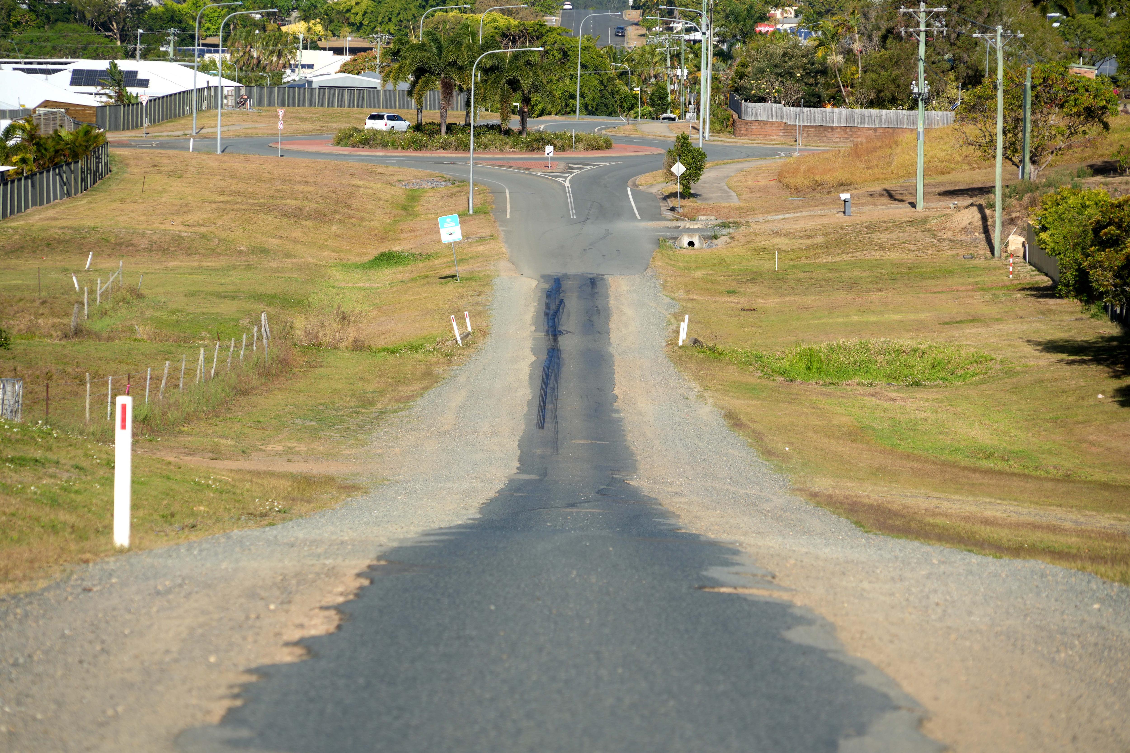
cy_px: 376
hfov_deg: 10.6
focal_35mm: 194
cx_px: 565
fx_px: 6089
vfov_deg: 7.1
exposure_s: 1/400
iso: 100
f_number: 8
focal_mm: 194
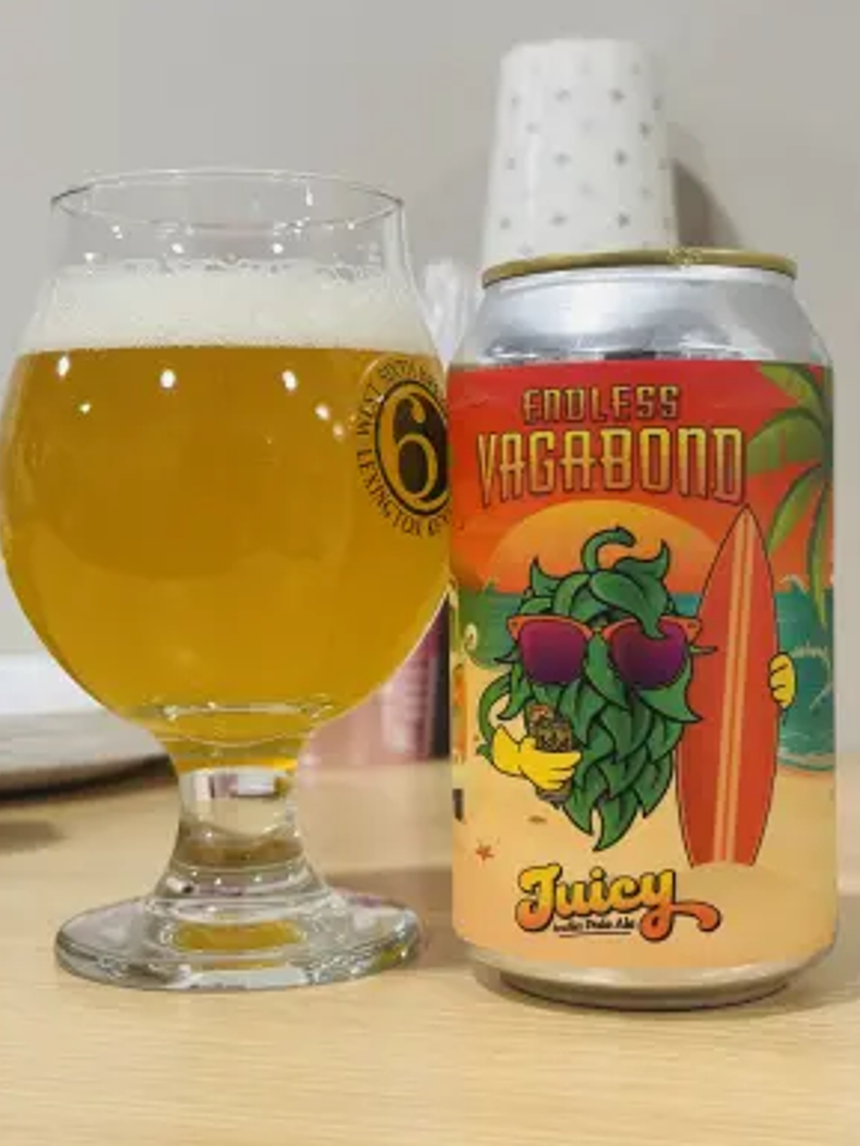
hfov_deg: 27.0
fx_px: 1788
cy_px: 563
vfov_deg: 35.5
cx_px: 423
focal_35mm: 54
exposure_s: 1/60
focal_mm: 5.96
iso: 125
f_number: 1.6
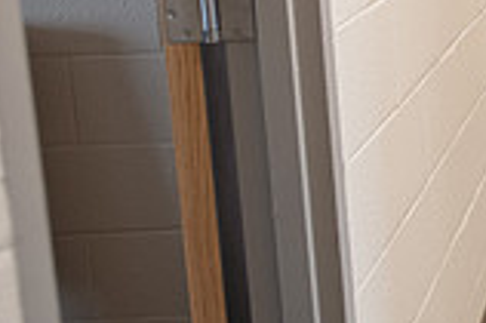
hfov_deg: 18.7
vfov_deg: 14.7
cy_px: 51
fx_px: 1241
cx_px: 794
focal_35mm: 92
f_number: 3.5
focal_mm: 25
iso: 1250
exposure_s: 1/250
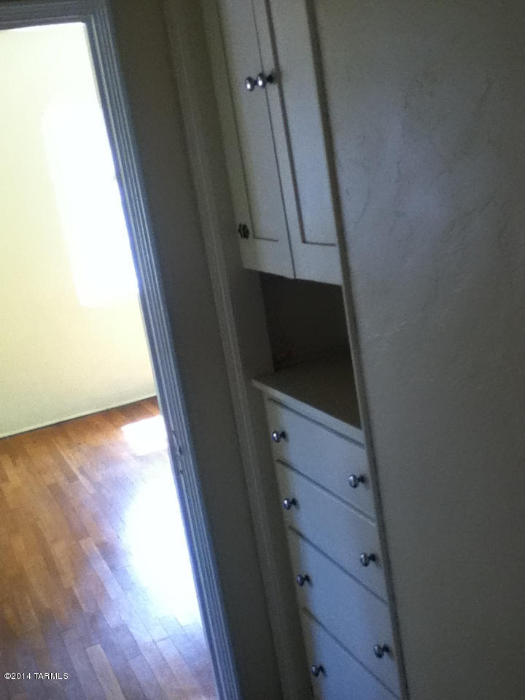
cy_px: 350
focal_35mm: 32
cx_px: 262
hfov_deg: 44.2
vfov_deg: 56.8
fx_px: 647
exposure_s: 1/30
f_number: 2.4
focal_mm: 3.85
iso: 160
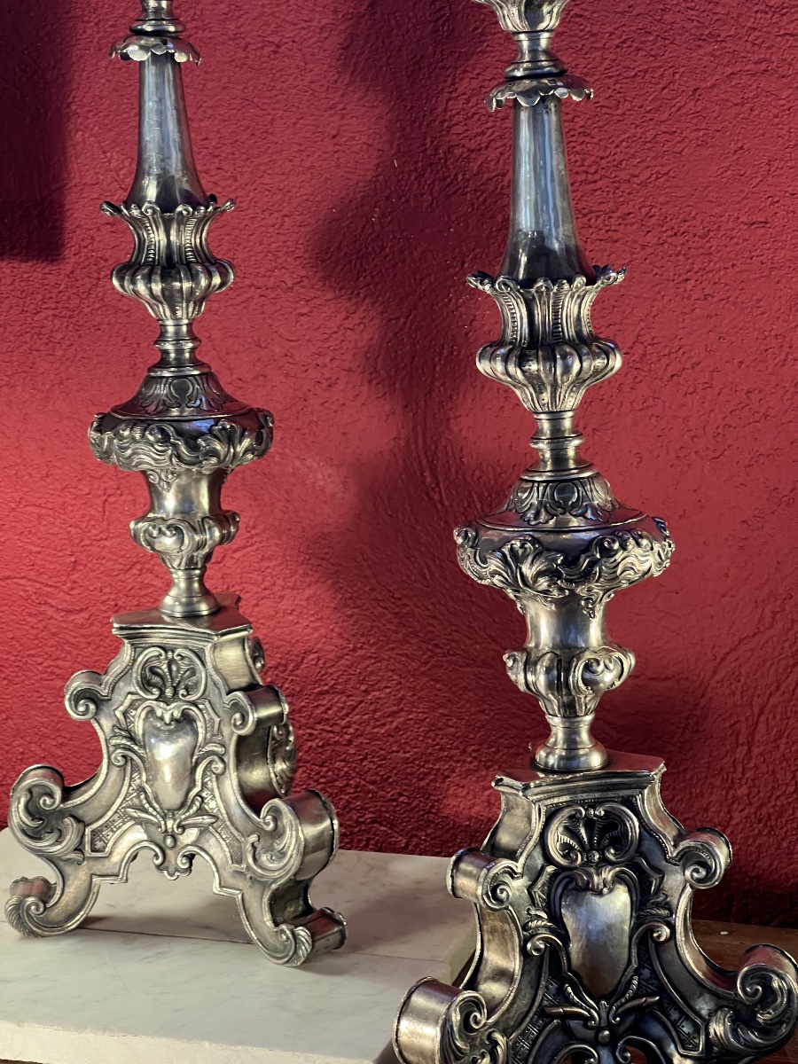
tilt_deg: -14.4
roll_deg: +1.1
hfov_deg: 19.1
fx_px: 2367
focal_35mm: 77
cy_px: 532
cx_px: 399
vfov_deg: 25.3
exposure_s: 1/50
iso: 320
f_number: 2.8
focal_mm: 9
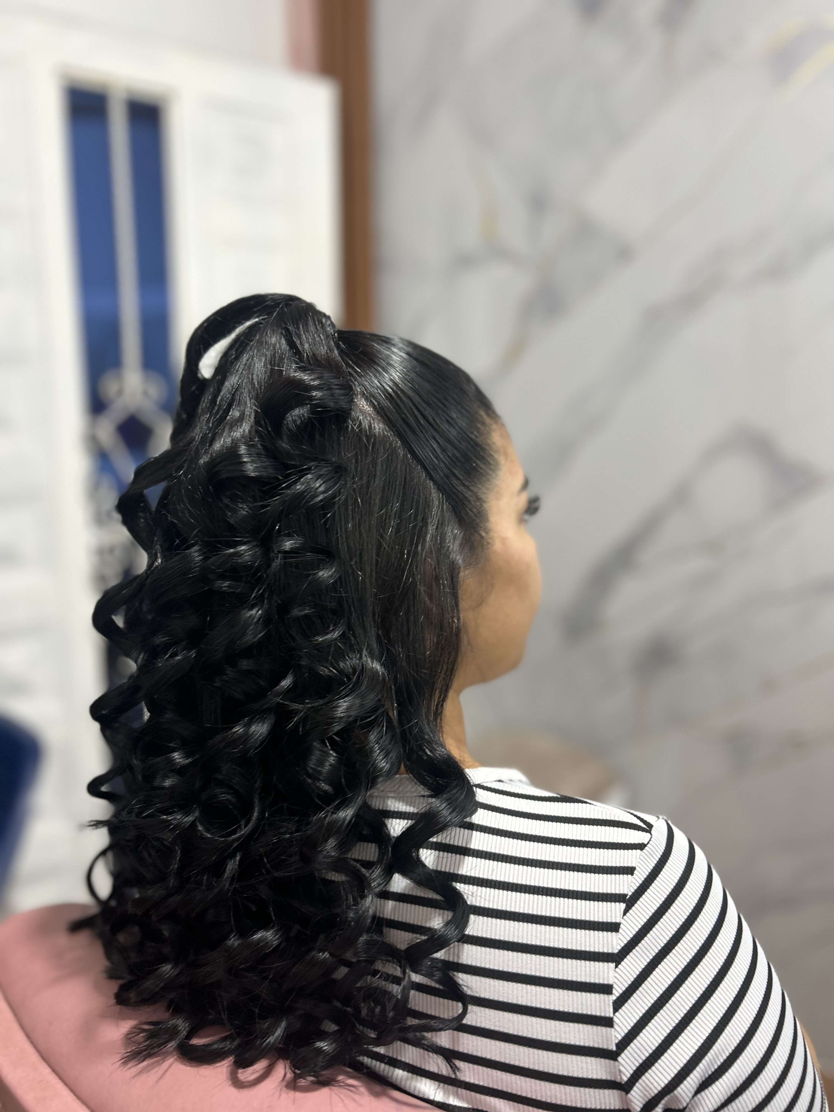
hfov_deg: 53.1
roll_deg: -0.7
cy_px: 556
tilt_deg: -10.6
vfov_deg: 67.3
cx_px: 417
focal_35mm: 26
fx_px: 835
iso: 100
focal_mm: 5.7
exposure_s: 1/60
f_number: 1.5
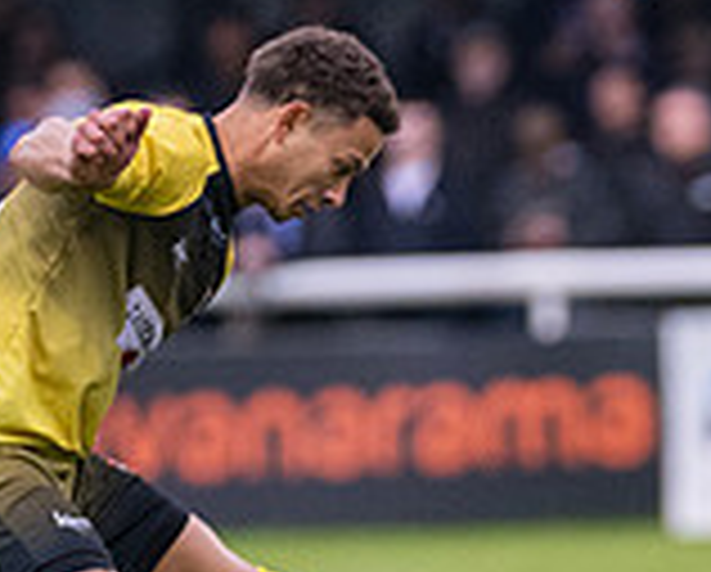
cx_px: 925
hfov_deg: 1.7
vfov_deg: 1.4
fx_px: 23823
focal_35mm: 1130
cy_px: 812
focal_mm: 220
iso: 1600
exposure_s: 1/1600
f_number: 2.8
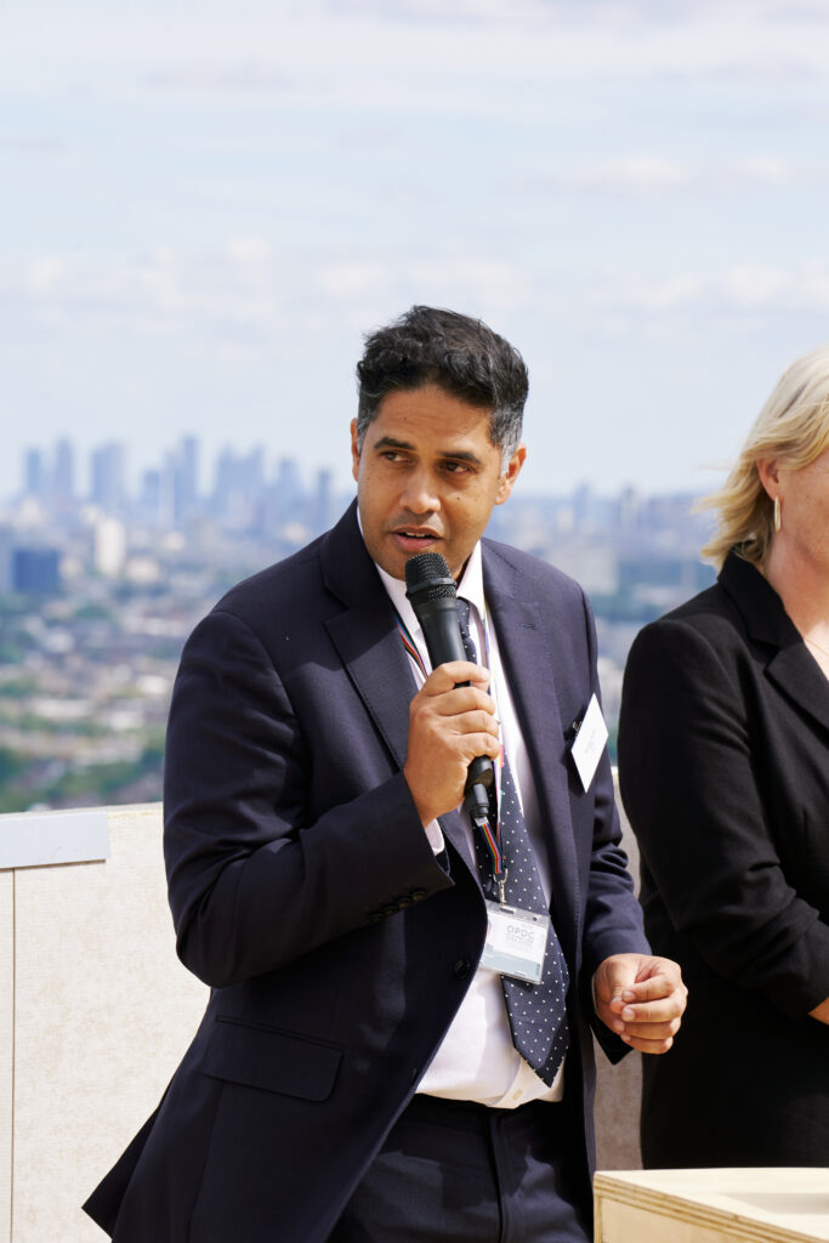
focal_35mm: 200
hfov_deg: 6.9
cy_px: 622
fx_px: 6905
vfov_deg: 10.3
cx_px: 414
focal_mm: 200
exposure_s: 1/125
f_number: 11
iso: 160
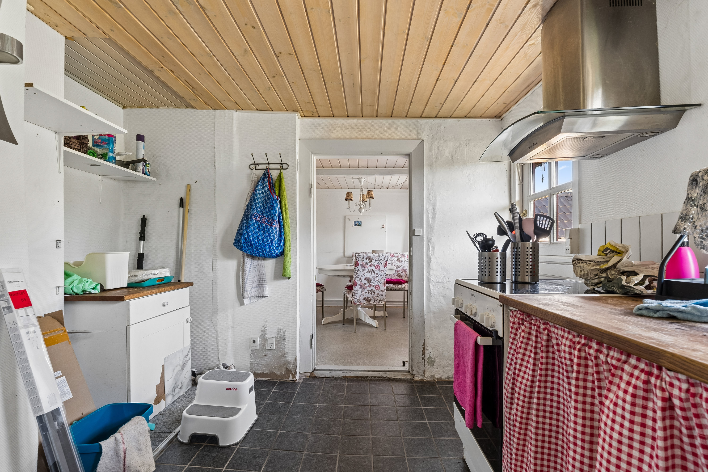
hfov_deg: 92.4
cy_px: 236
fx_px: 339
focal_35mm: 17
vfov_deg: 69.7
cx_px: 354
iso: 200
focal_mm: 11.5
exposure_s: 1/4
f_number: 8
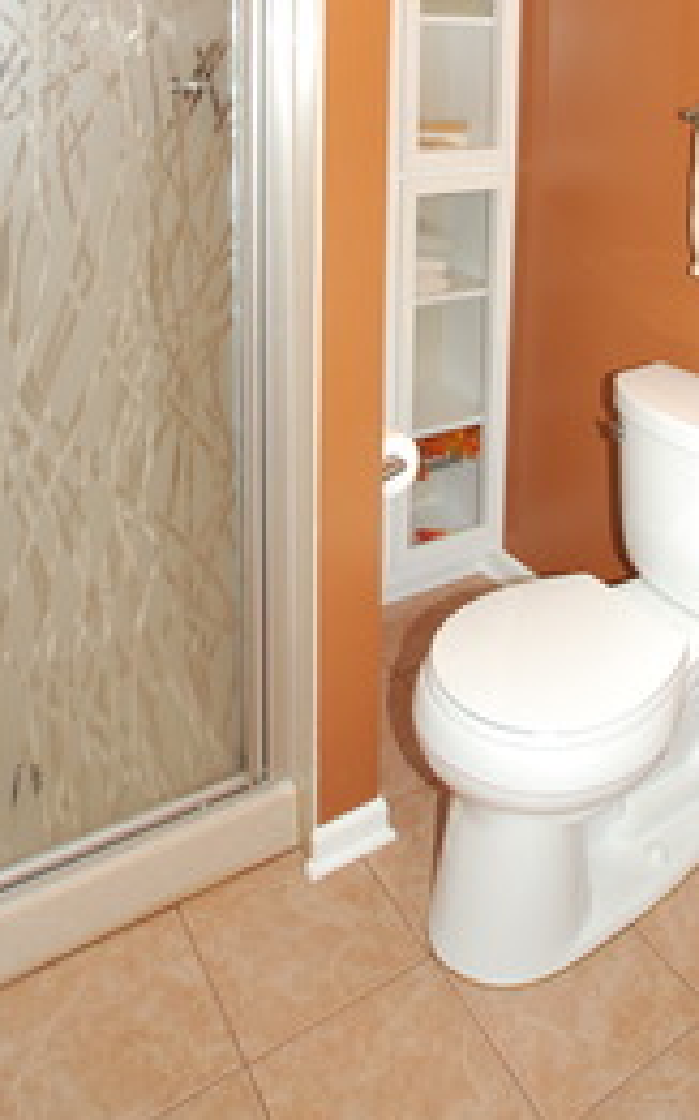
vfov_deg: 53.4
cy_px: 103
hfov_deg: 39.9
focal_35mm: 31
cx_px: 495
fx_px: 943
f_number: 4.5
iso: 400
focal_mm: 11
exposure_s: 1/60
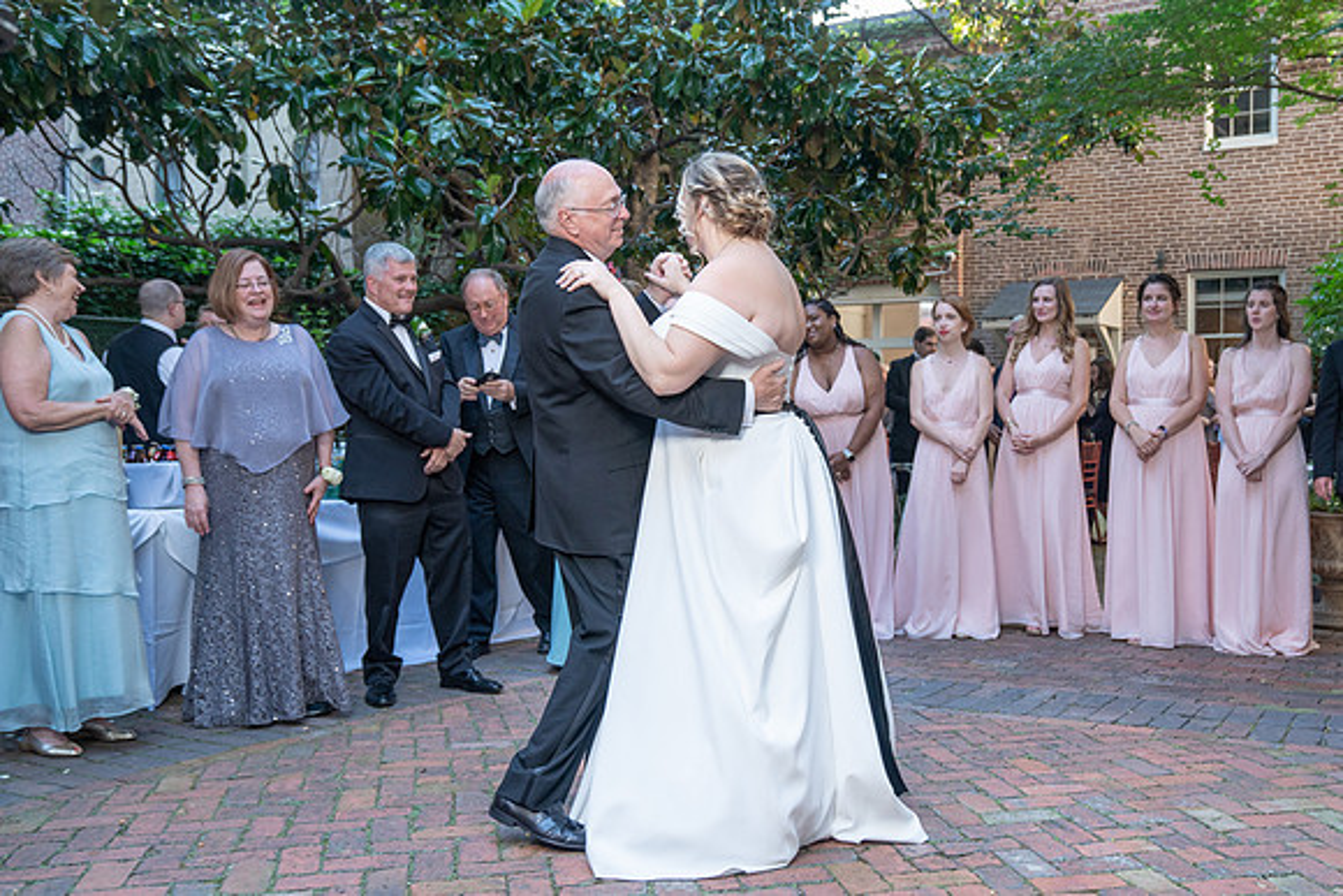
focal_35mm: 34
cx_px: 764
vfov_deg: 38.8
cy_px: 484
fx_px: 1273
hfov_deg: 55.4
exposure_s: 1/250
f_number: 4
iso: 800
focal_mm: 30
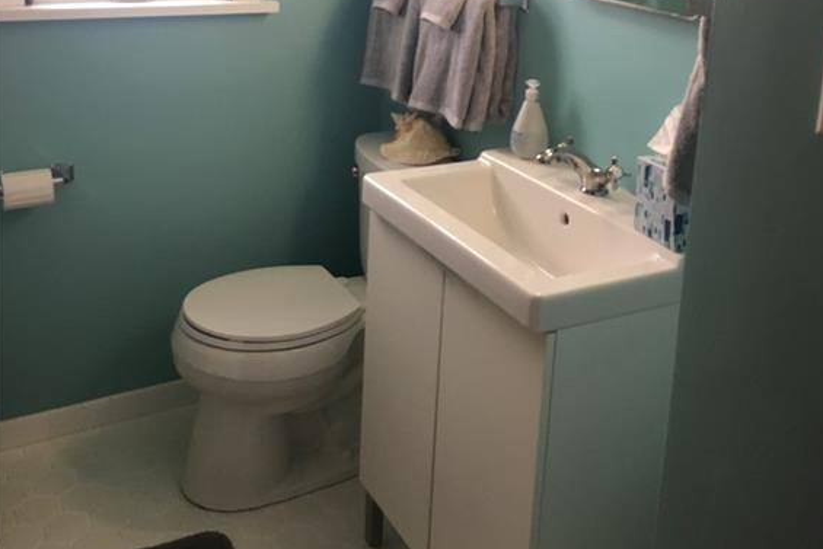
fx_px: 937
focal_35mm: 41
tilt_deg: -13.1
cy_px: 96
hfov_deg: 47.4
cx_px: 412
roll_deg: -1.9
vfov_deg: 31.6
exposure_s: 1/30
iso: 80
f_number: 2.2
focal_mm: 4.15
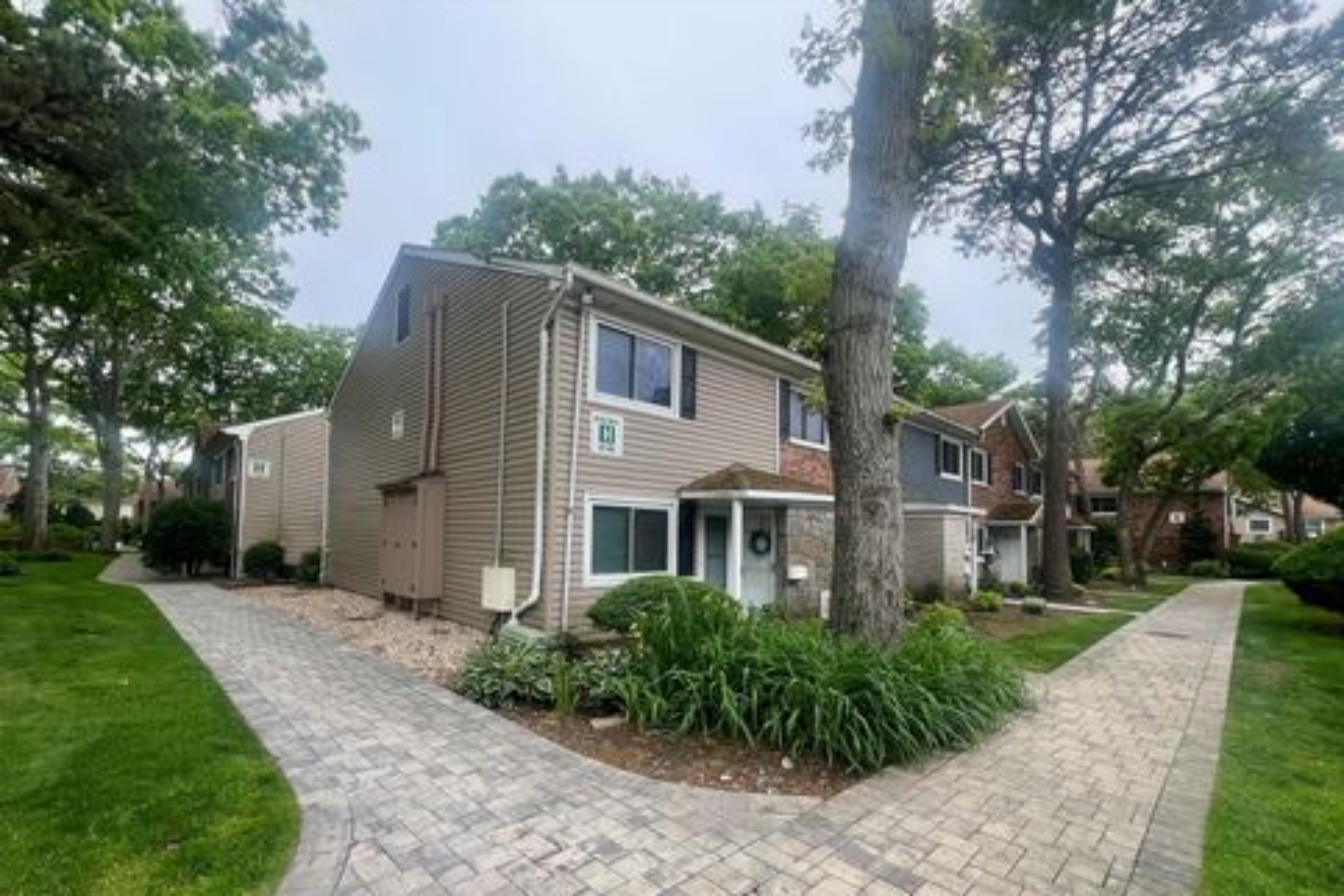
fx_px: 523
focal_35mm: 14
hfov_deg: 104.2
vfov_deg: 80.7
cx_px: 651
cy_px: 516
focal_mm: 1.57
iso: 32
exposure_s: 1/296
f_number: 1.8
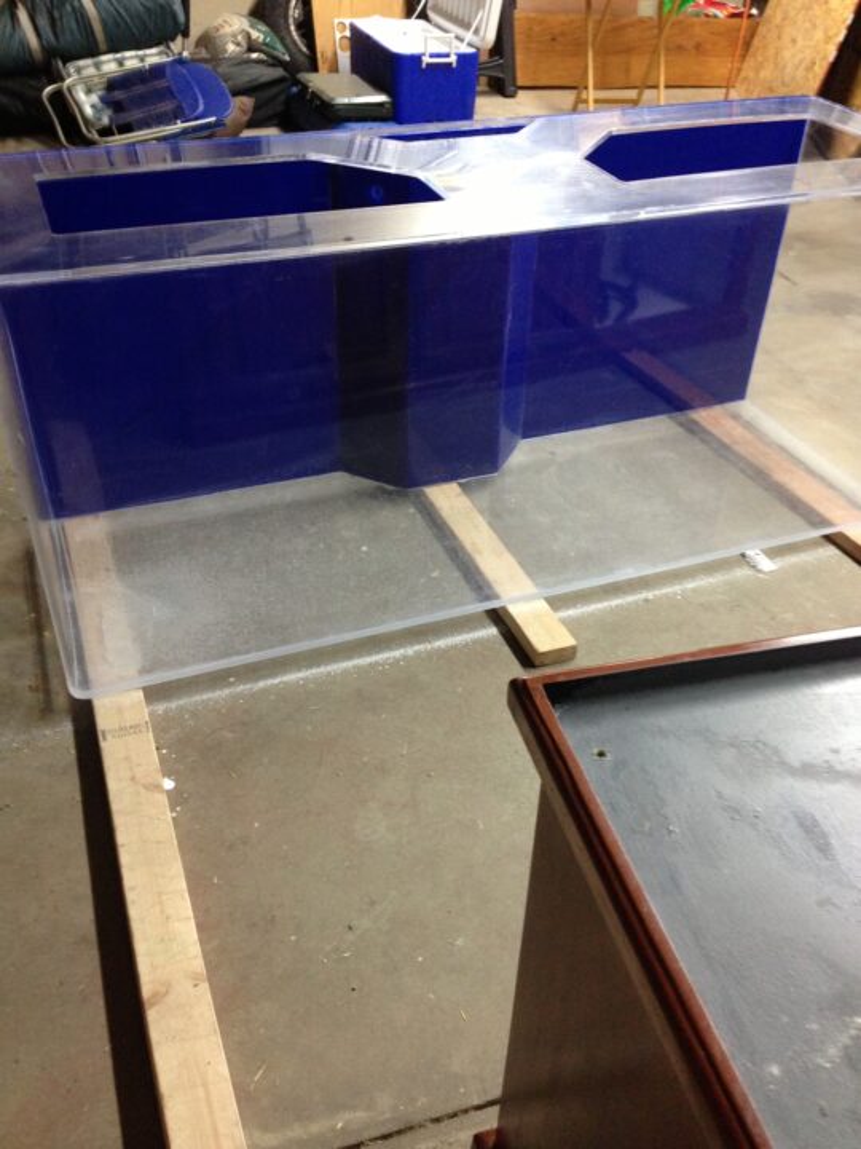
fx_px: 1094
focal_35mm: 33
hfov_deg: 42.9
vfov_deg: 55.4
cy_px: 574
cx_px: 430
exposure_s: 1/20
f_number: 2.4
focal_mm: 4.13
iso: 250
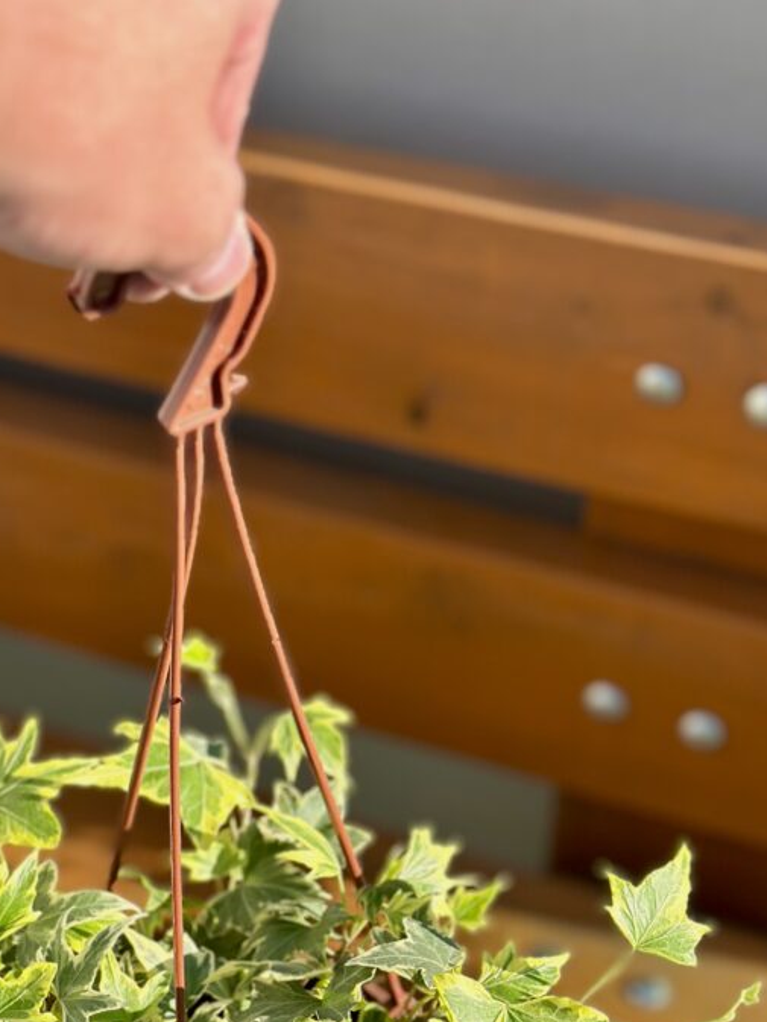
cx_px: 243
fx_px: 2156
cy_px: 774
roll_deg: +0.7
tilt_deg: -38.7
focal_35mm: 73
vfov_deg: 26.3
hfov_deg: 20.1
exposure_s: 1/3731
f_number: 1.78
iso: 100
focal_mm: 6.86
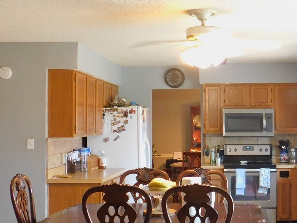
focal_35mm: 58
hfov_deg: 32.7
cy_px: 114
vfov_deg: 25.2
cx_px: 218
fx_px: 498
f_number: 3
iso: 400
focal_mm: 4
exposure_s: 1/20
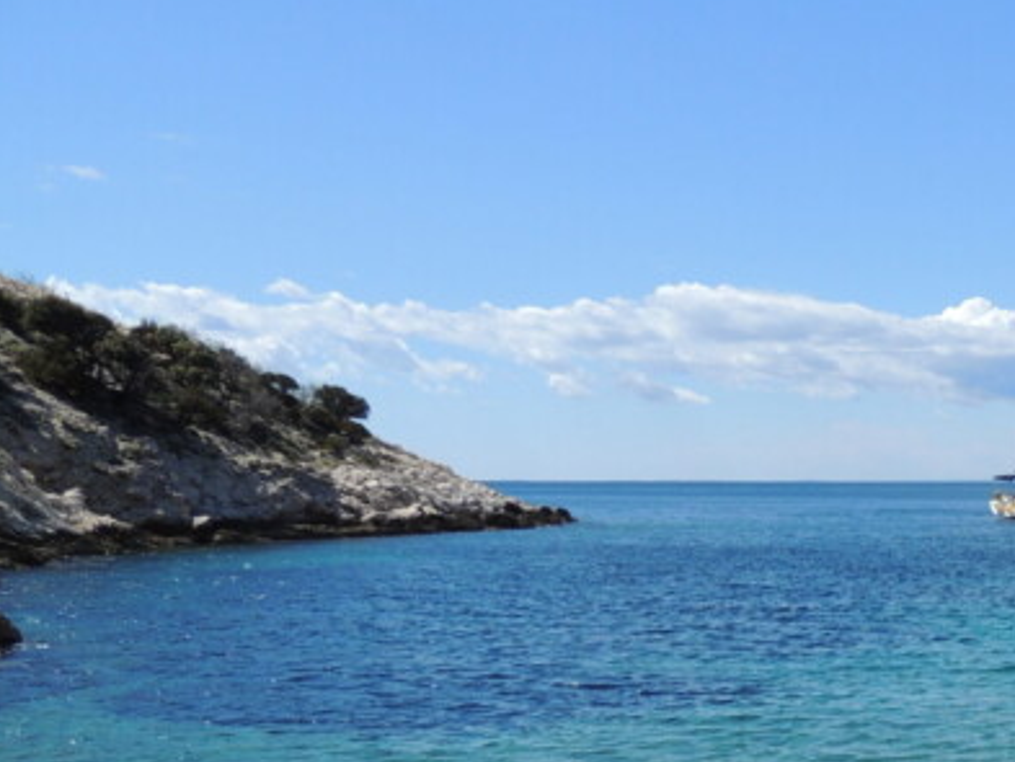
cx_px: 1113
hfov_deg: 31.1
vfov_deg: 25.1
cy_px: 789
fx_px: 1613
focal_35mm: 55
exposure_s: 1/1250
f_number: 3.3
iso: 100
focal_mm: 4.3
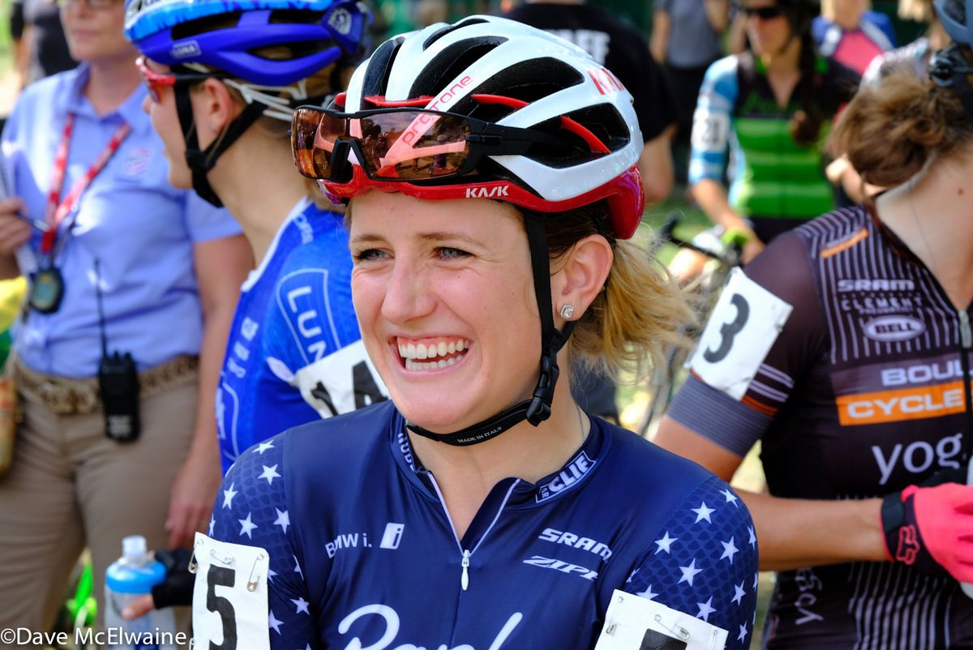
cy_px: 325
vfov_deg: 11.8
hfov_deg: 17.6
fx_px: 3137
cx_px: 486
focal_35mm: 116
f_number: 9
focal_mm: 77.3
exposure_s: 1/160
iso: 500
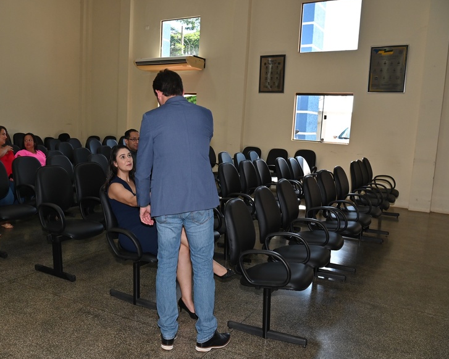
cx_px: 174
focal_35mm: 36
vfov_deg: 41.2
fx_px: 479
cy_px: 182
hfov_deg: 49.9
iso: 1250
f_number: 8
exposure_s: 1/200
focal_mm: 31
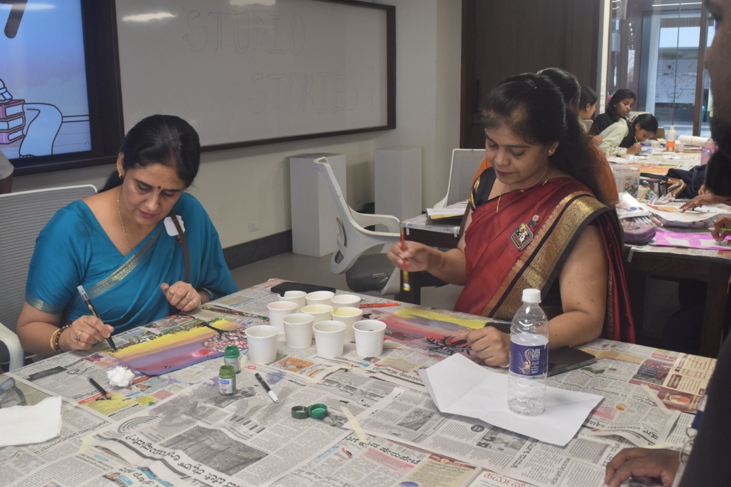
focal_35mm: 36
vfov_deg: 36.9
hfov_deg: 53.1
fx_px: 731
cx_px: 366
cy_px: 244
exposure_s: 1/60
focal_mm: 24
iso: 800
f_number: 10
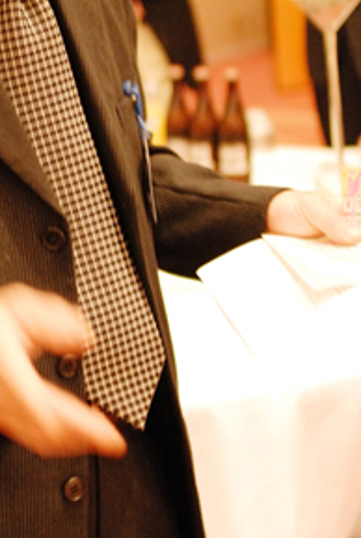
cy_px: 99
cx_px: -29
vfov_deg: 21.6
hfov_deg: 14.5
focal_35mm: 93
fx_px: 1392
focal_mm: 28
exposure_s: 1/45
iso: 800
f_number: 2
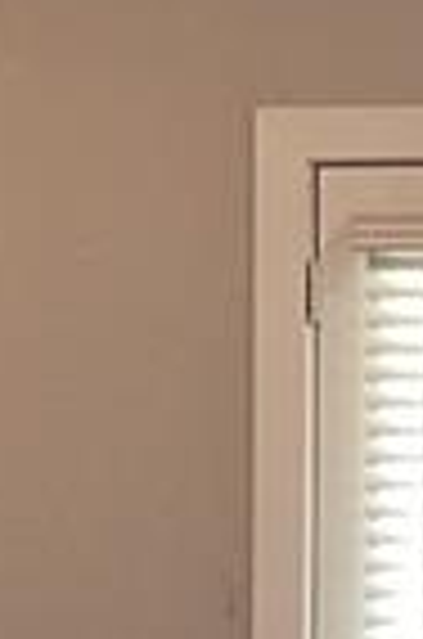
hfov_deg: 5.9
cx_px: 112
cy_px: 518
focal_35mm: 233
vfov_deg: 8.8
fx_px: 4126
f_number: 2.4
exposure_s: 1/60
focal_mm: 3.3
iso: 125
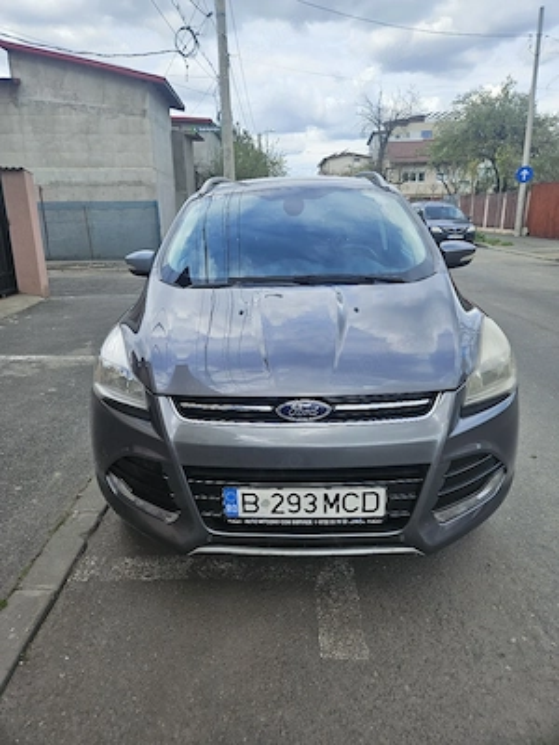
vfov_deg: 73.9
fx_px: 495
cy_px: 372
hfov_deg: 58.9
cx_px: 280
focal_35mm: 23
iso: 32
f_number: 1.8
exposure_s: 1/1667
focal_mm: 5.4
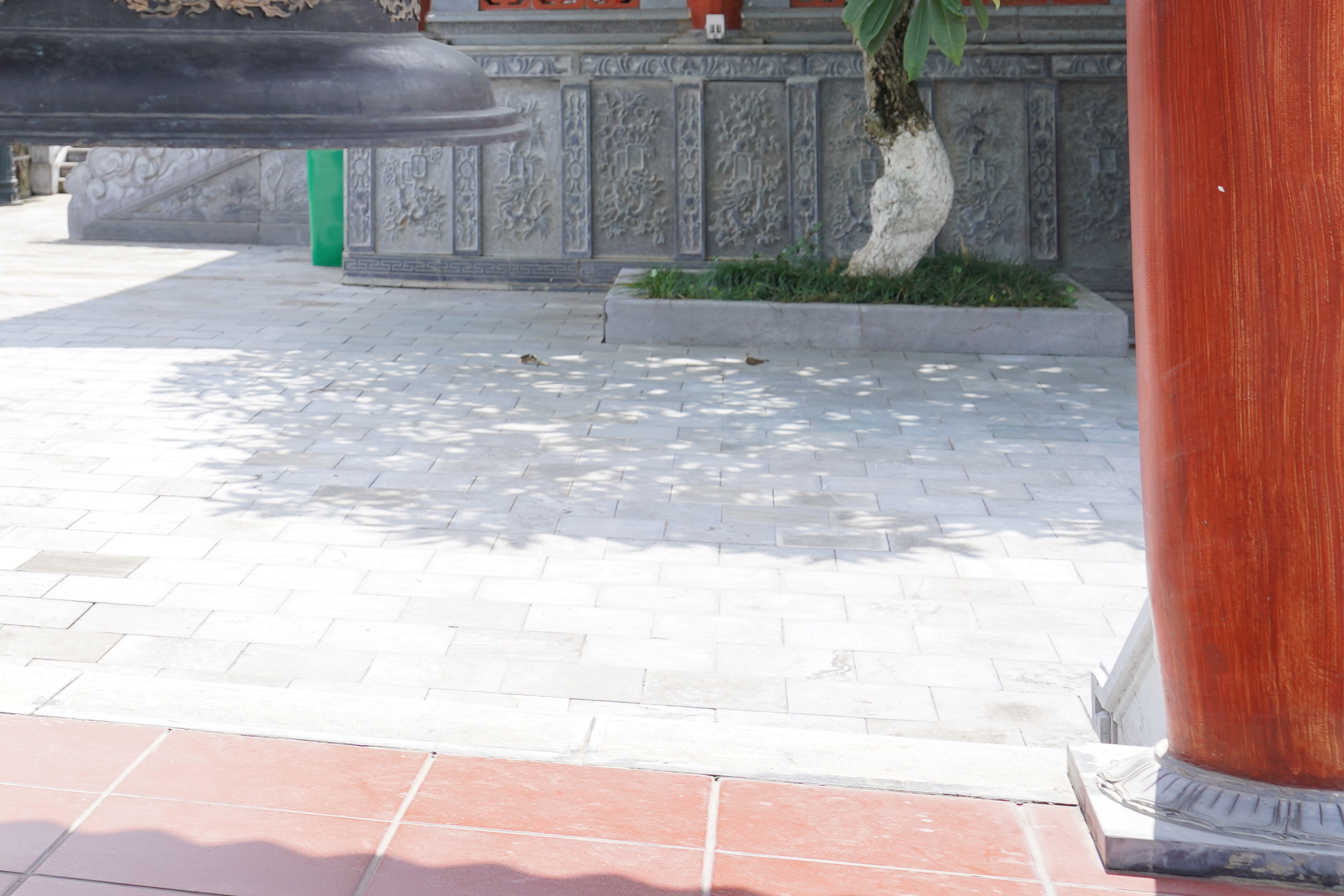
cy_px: -72
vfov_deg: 19.8
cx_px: -224
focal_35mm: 66
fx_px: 2464
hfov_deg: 27.3
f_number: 4
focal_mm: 28
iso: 100
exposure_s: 1/250
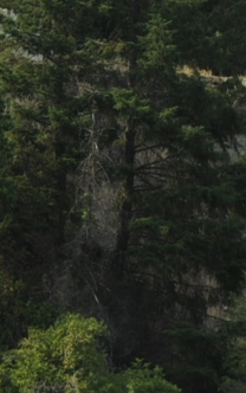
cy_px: 535
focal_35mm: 685
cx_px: -321
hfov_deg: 1.9
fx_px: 7335
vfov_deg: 3.1
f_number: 8
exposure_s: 1/320
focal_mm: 105
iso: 200
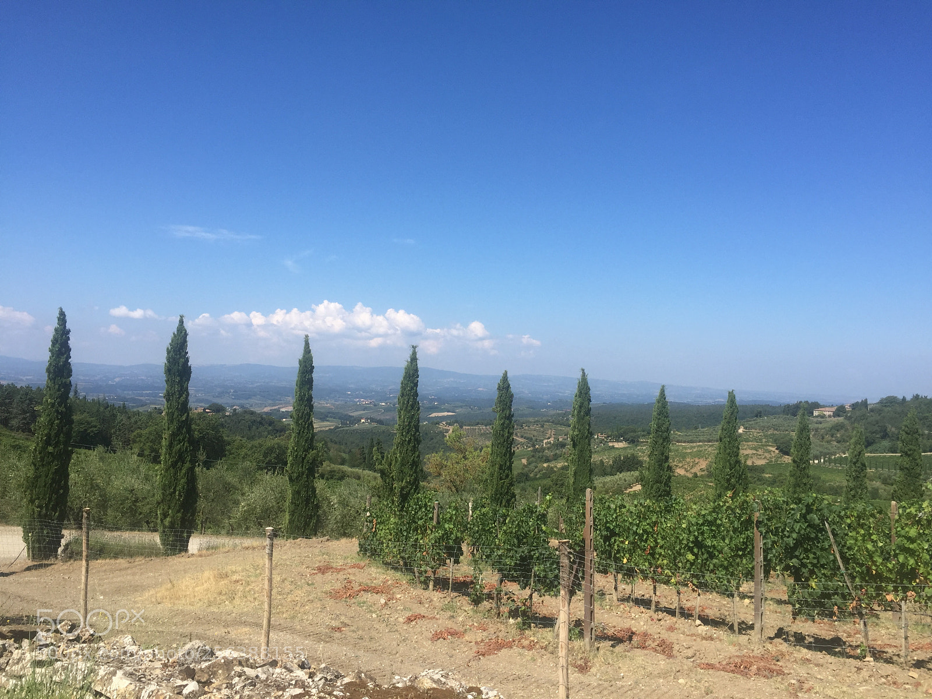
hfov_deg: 61.7
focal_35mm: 29
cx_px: 466
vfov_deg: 48.2
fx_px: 781
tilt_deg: +2.2
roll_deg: -3.7
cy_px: 350
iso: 32
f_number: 2.2
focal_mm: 4.15
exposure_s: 1/2083
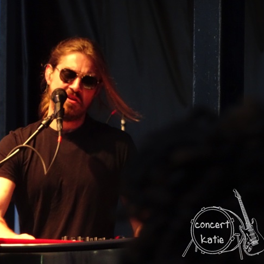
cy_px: 132
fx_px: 2960
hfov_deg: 5.1
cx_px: 94
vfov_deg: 5.1
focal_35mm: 343
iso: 800
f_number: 6.3
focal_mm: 49.49
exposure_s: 1/100
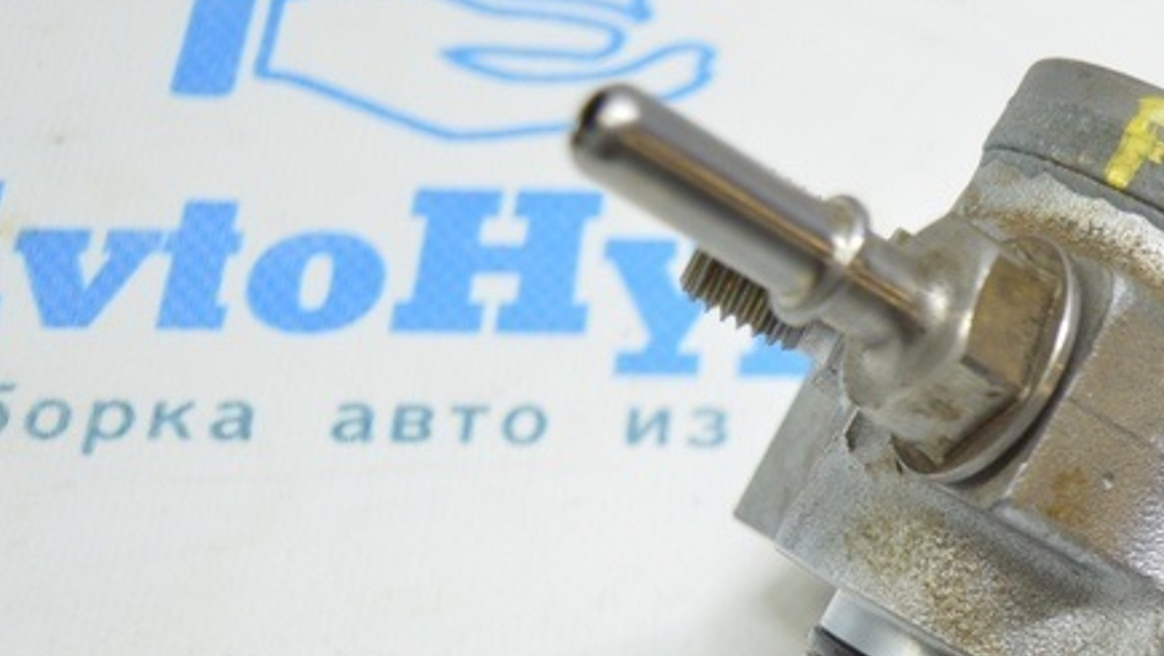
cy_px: 663
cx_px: 1172
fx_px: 2964
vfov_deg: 12.5
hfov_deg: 21.4
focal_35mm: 96
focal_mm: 26
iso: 400
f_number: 4
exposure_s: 1/40
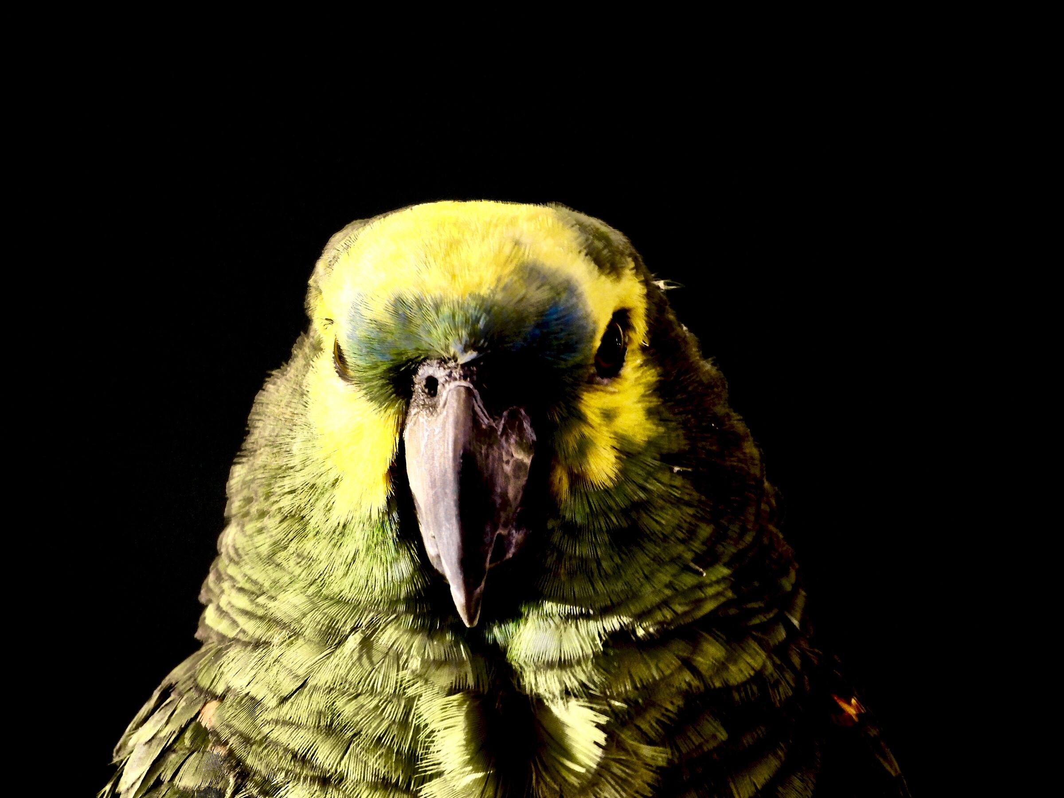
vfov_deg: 3.7
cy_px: 399
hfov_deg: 5.0
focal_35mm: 400
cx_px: 532
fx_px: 12295
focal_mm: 71.9
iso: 400
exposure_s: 3
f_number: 5
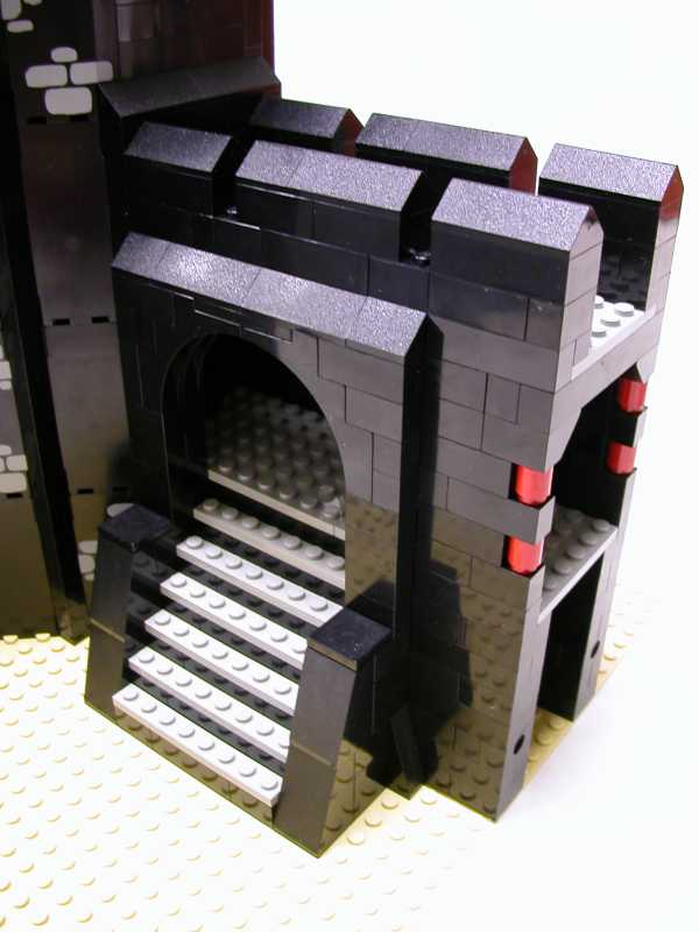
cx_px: 350
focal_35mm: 37
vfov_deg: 50.1
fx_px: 996
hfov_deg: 38.7
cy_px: 466
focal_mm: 5.6
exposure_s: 1/4
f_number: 2.7
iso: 100
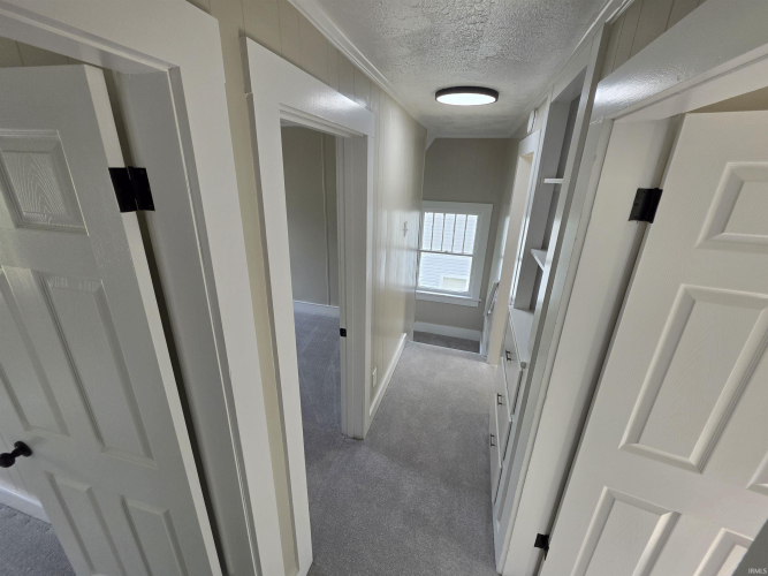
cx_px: 384
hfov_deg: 106.2
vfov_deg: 89.9
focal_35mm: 13
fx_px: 288
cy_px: 288
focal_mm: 2.2
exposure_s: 1/120
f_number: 1.9
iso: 50
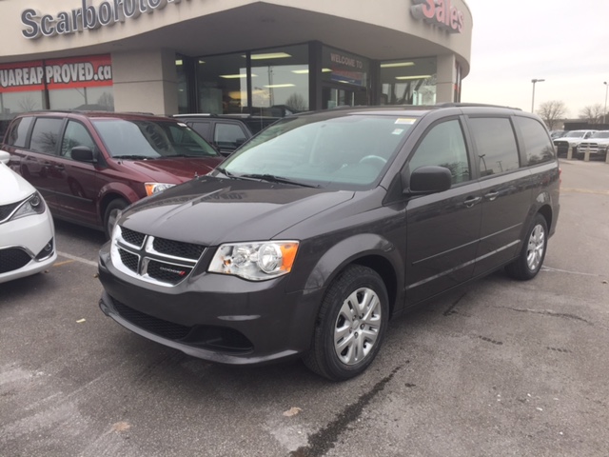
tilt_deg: -9.4
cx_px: 304
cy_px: 228
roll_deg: +1.3
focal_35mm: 29
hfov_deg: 61.7
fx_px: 510
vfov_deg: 48.2
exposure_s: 1/388
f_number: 2.2
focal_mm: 4.15
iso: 32
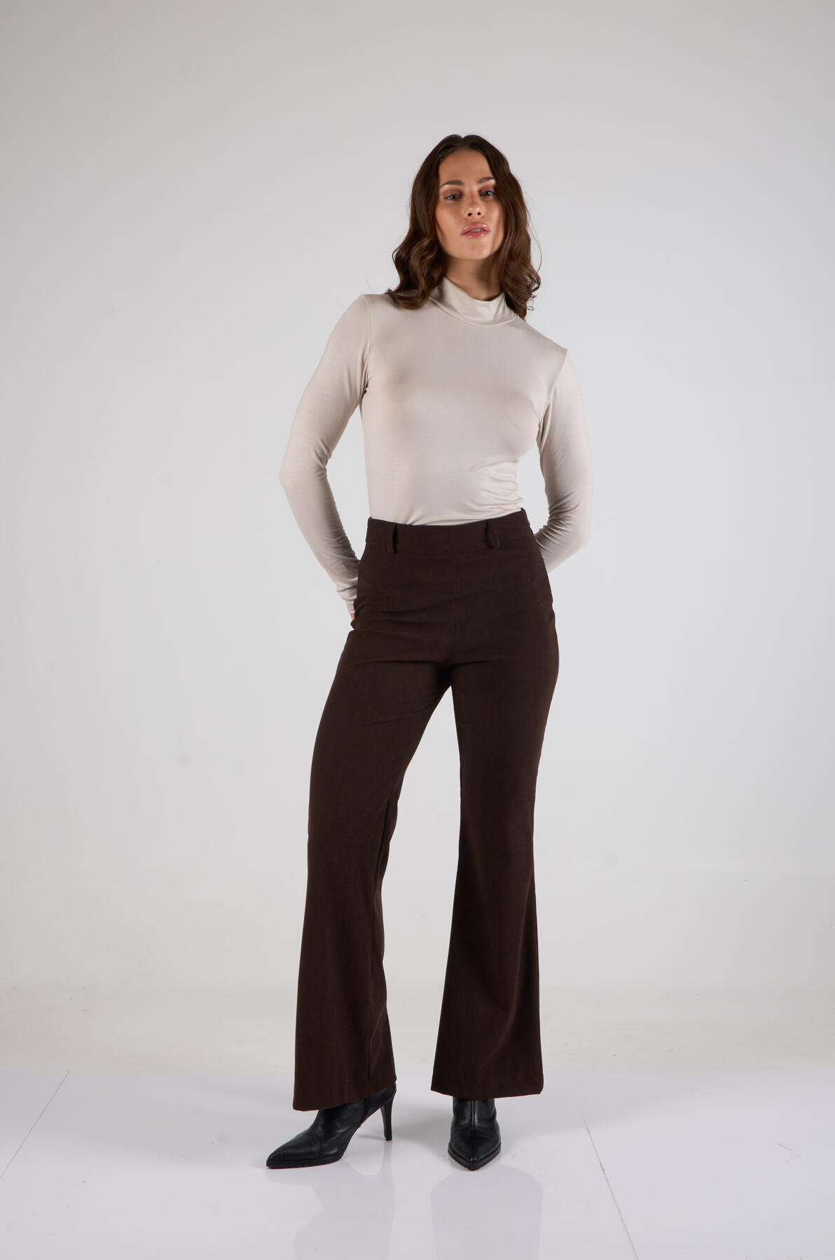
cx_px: 418
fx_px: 1573
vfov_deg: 43.7
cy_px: 630
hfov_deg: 29.7
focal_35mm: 45
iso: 200
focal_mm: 30
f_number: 11
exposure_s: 1/125
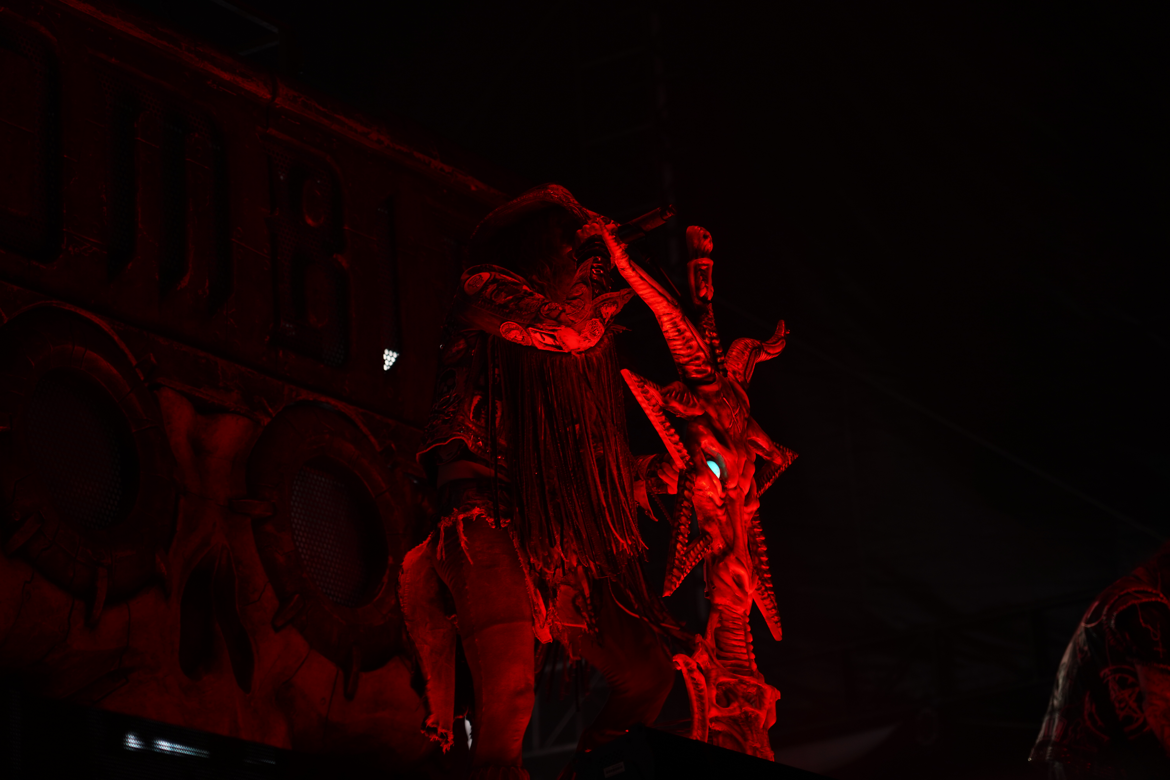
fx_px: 3412
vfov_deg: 13.0
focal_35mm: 105
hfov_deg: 19.5
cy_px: 390
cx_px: 585
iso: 200
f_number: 4
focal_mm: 105
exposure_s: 1/125
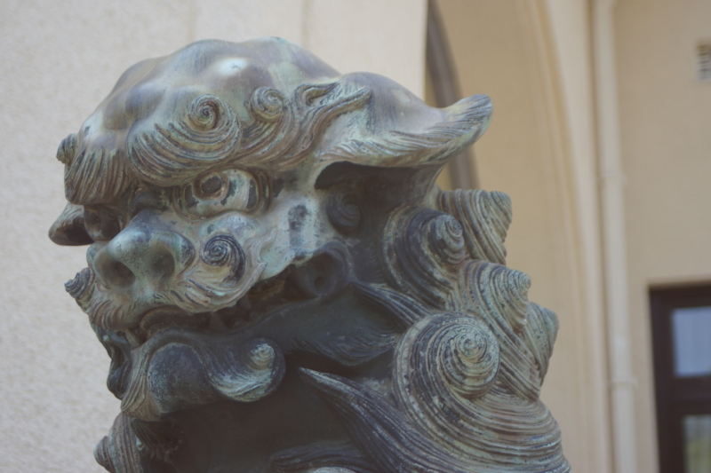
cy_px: 236
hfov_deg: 27.0
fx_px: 1481
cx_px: 356
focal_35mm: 75
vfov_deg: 18.2
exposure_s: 1/160
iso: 100
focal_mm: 50
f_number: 4
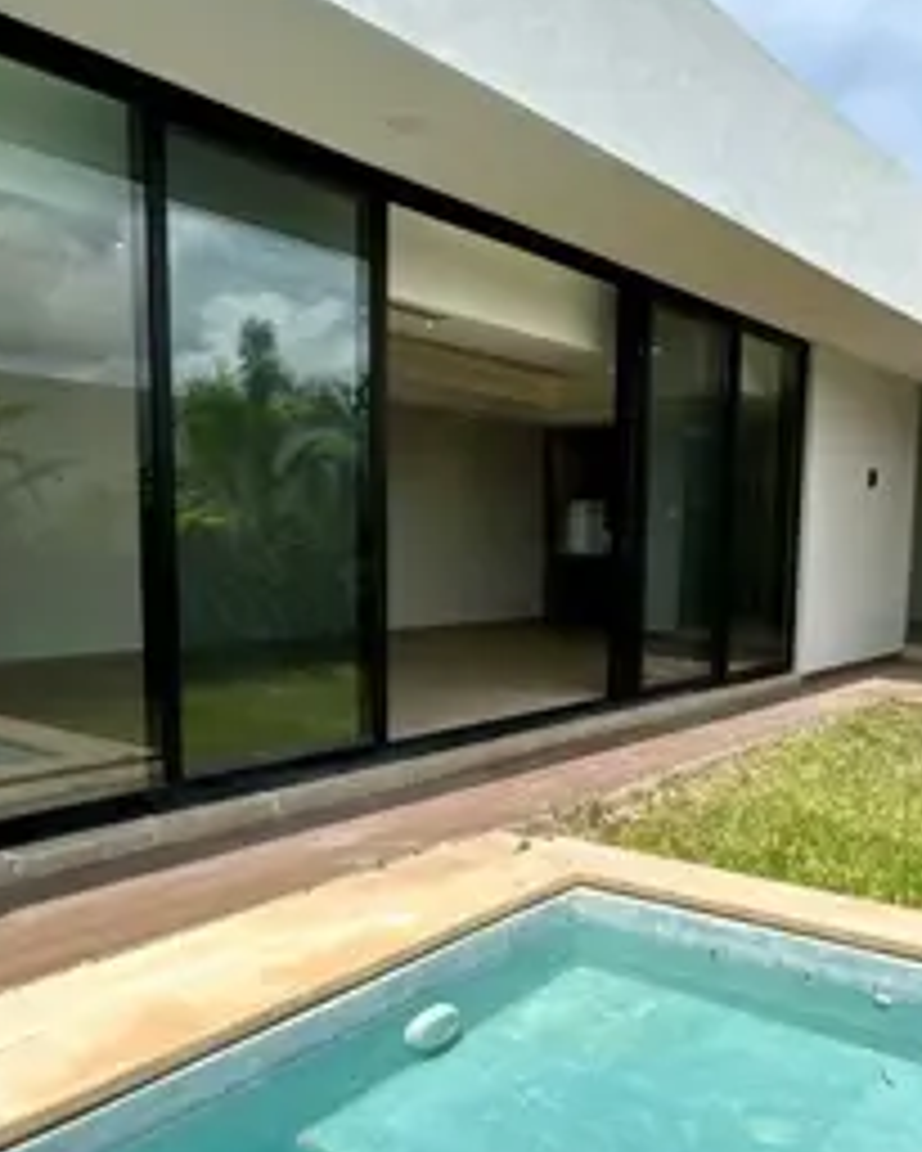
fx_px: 1091
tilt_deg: -7.9
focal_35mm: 32
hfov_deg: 45.4
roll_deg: -1.1
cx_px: 585
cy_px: 684
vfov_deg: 55.3
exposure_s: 1/1976
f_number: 2.2
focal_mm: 2.22
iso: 50
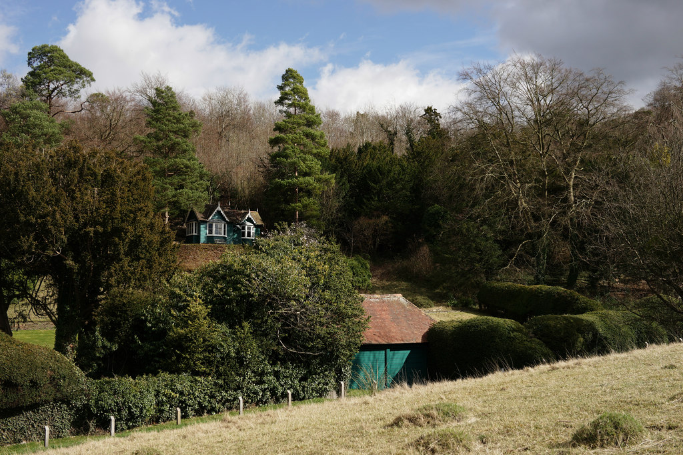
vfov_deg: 27.0
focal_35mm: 50
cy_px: 228
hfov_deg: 39.6
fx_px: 948
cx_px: 342
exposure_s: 1/1000
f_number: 5.6
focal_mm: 50
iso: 200
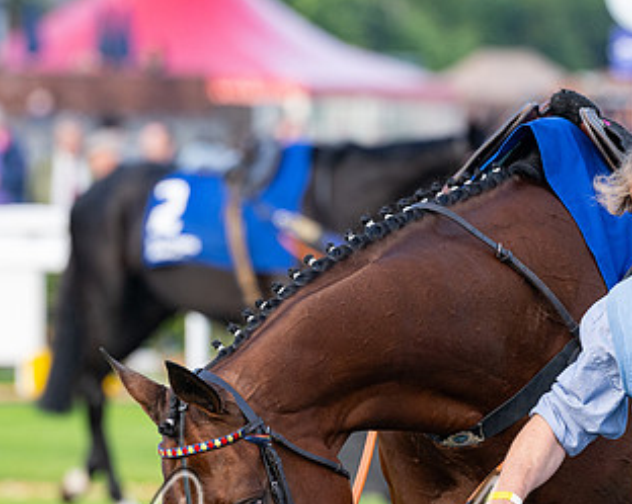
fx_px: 8353
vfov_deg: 3.5
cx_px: 434
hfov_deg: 4.3
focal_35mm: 447
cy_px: 386
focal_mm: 200
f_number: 4
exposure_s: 1/640
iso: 400
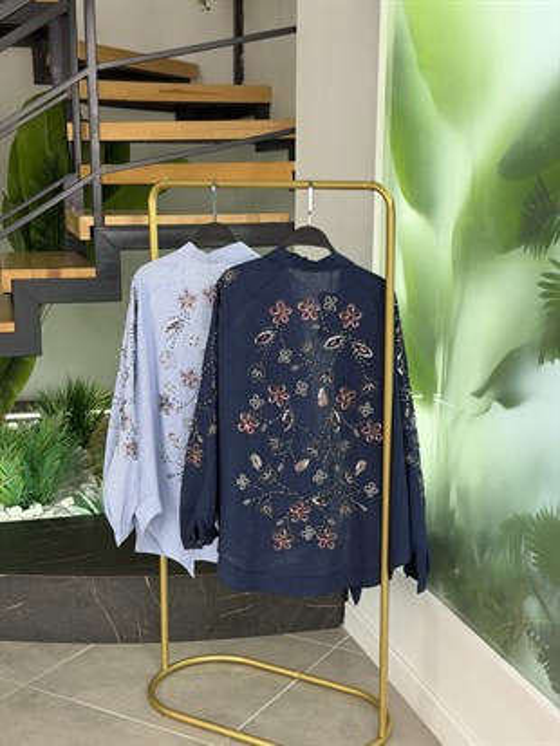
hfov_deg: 30.3
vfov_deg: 39.6
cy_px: 373
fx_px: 1035
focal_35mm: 48
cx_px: 280
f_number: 1.78
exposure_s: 1/124
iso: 50
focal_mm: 6.76
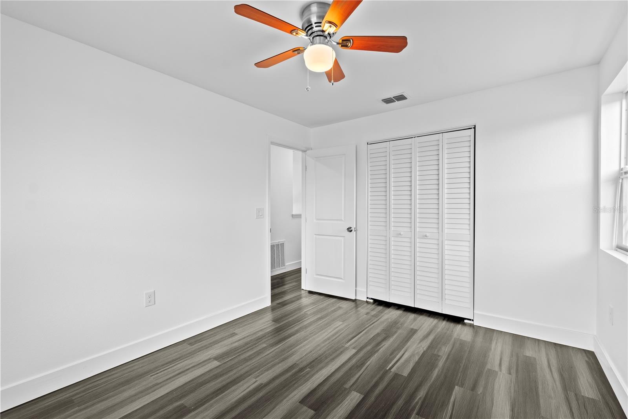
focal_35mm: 15
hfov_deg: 100.4
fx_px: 262
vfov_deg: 77.3
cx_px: 314
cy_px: 210
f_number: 7.1
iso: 100
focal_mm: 10
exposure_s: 1.3
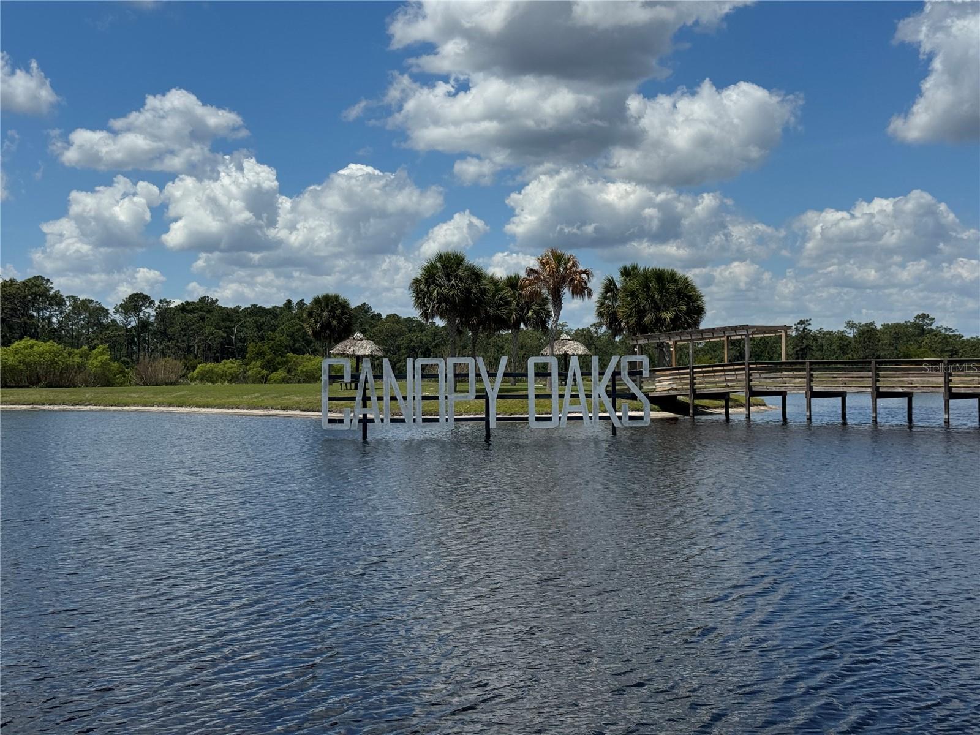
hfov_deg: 39.7
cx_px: 490
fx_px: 1359
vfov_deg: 30.3
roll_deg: +0.3
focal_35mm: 48
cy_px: 368
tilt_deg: -0.6
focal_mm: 6.76
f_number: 1.78
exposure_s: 1/7937
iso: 64
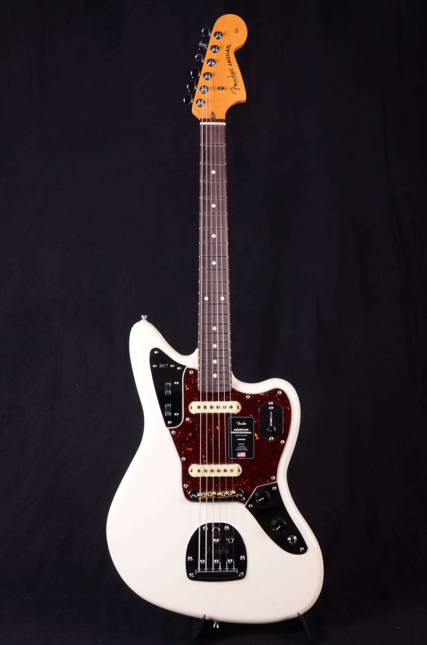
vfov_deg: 41.2
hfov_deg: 28.0
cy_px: 322
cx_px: 214
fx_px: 858
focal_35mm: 48
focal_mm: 32
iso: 200
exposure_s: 1/200
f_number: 13
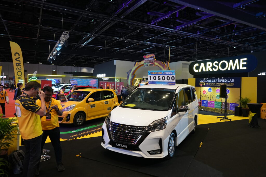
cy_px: 88
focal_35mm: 24
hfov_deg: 73.7
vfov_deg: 53.1
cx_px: 133
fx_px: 177
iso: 2500
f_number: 2.8
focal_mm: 16
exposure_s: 1/250
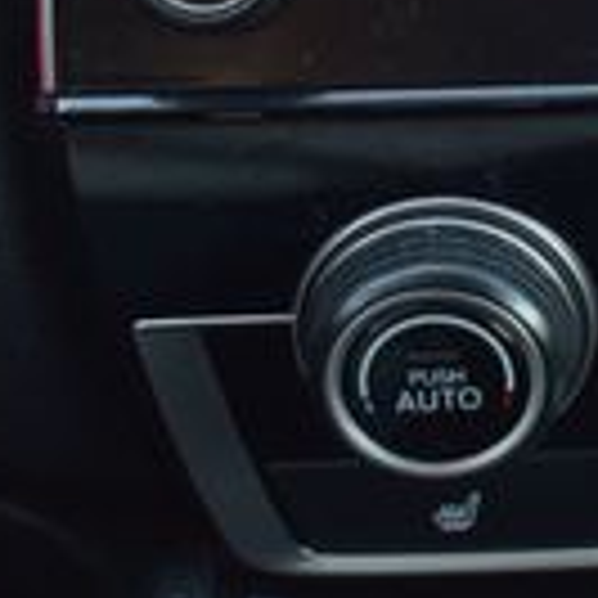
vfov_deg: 9.1
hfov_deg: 8.6
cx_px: 1304
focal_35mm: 190
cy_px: -121
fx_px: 3714
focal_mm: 31
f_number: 6.3
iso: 900
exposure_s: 1/15
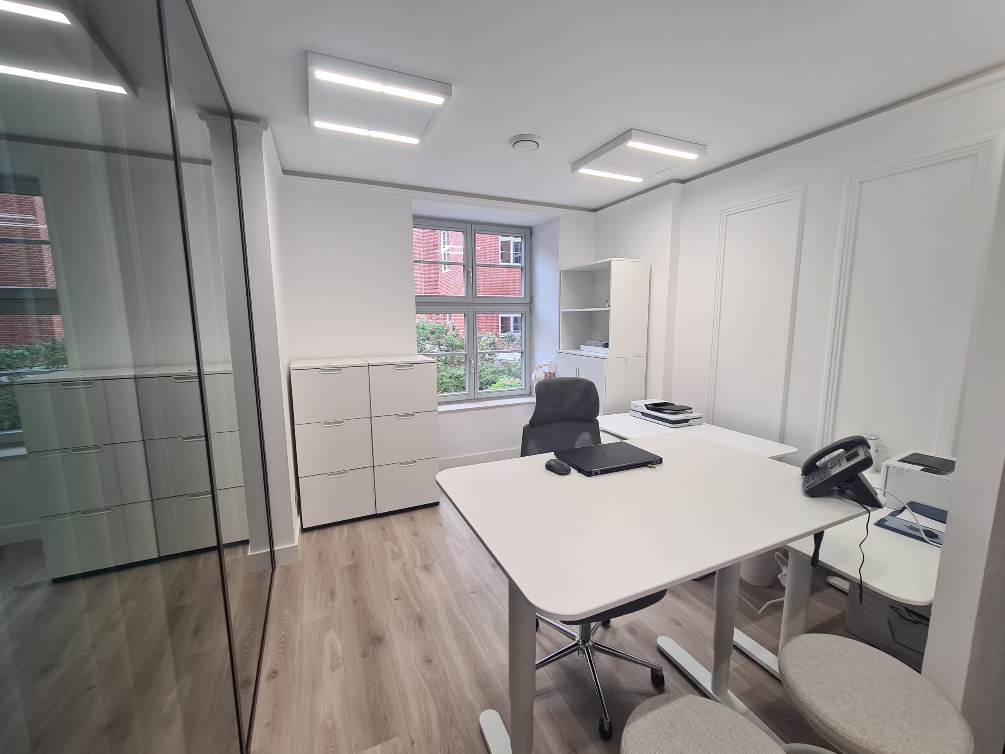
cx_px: 502
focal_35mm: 13
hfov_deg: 106.2
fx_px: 377
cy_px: 377
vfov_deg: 89.9
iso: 100
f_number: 2.2
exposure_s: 1/100
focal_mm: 2.2
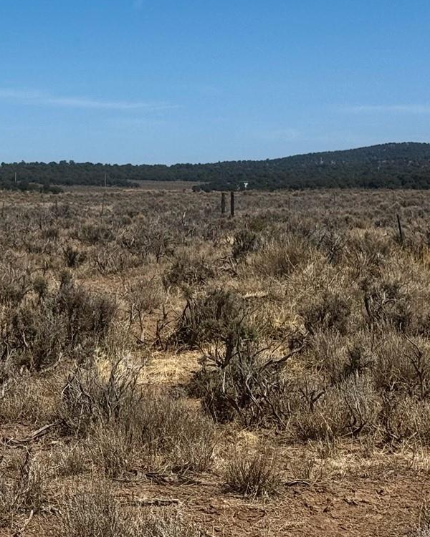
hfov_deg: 14.8
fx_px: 1591
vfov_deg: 19.1
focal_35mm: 100
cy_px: 167
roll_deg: -0.6
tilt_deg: +1.3
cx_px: -110
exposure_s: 1/6410
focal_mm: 6.76
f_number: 1.78
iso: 64
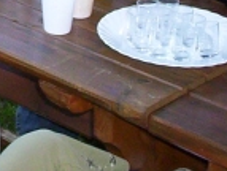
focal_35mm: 170
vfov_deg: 8.5
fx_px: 1118
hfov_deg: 11.3
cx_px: -83
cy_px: -112
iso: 140
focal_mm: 4.99
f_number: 4.5
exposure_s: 1/60
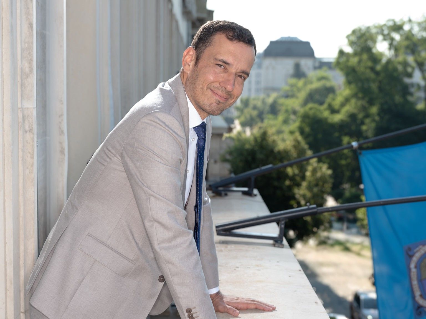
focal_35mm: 51
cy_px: 160
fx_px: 628
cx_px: 213
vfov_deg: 28.6
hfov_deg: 37.5
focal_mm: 64
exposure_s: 1/80
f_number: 5.6
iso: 40
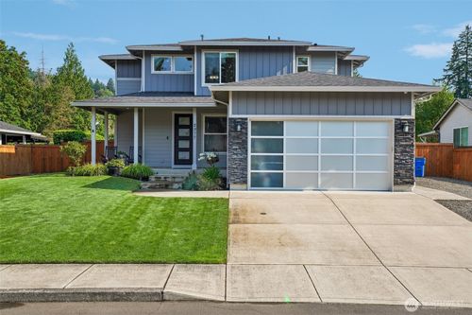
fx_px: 459
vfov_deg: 37.8
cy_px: 158
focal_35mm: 35
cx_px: 236
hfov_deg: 54.5
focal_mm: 35
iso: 400
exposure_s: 1/500
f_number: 8
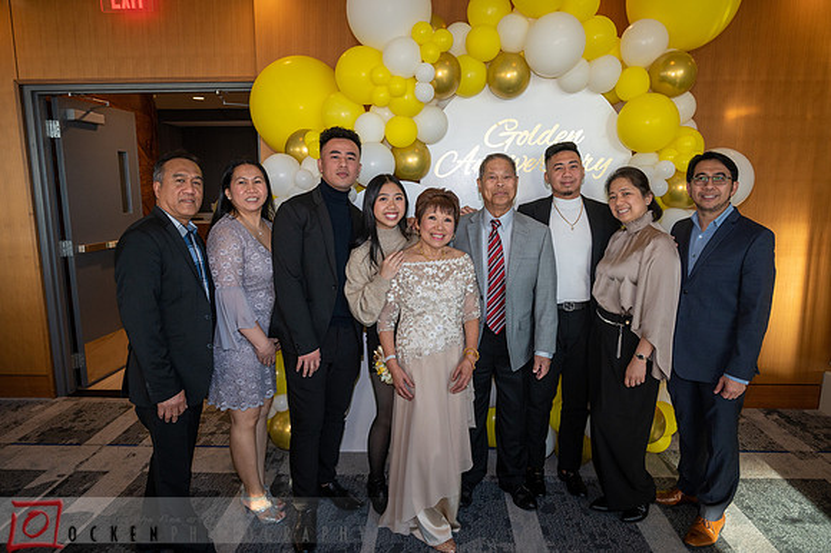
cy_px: 276
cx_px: 416
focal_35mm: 24
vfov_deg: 53.1
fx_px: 554
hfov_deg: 73.8
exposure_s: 1/125
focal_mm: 24
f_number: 5.6
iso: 1000
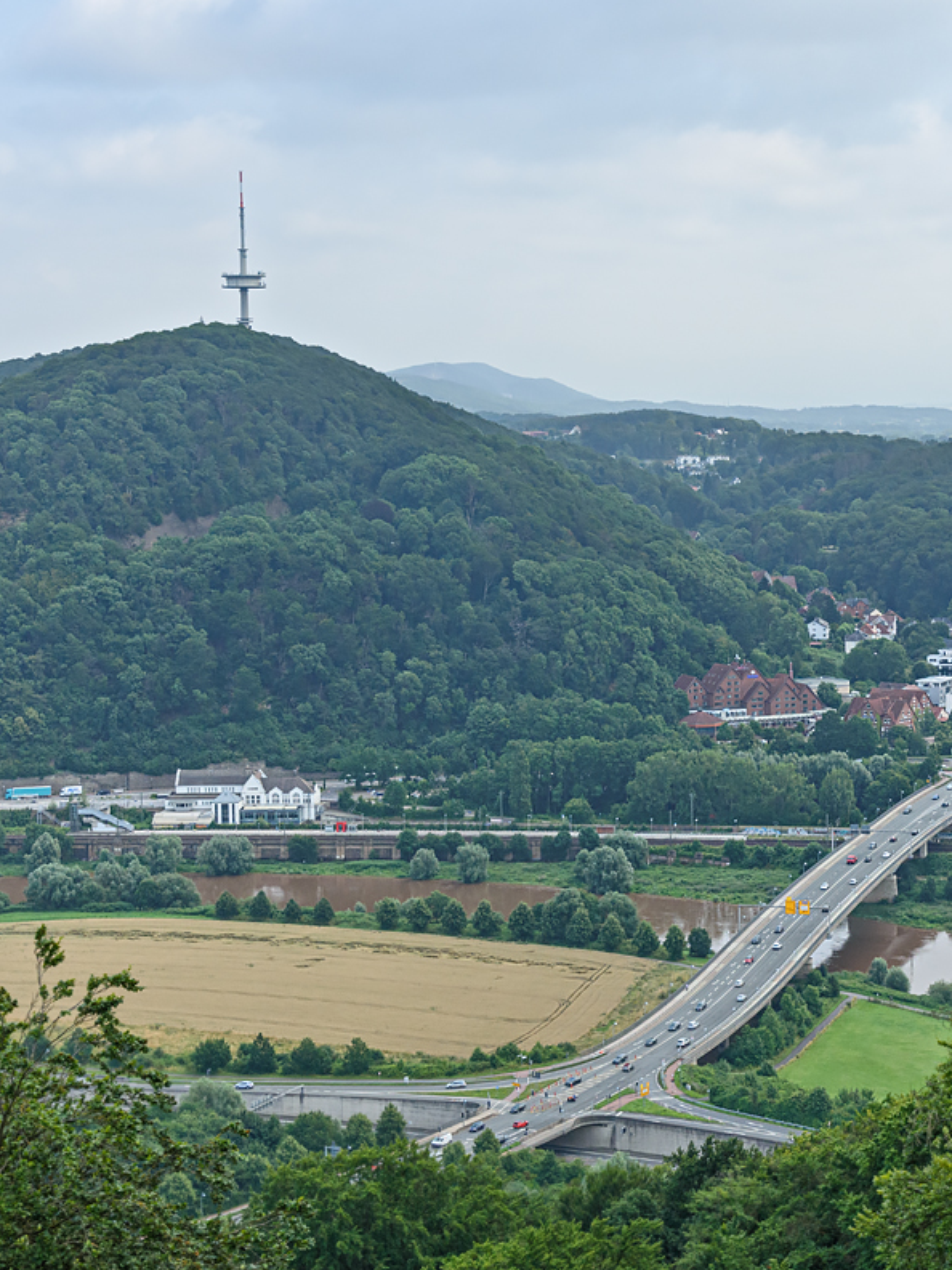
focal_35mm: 68
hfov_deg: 21.5
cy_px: 632
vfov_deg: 28.7
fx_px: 2484
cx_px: 728
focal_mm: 31
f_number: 8
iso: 200
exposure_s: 1/800
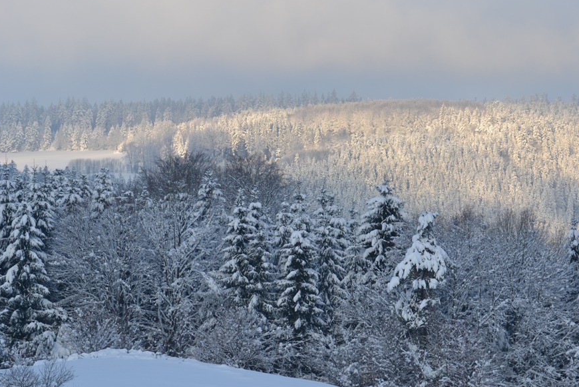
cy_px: 166
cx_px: 290
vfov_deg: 7.6
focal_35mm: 180
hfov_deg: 11.4
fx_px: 2896
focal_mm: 102
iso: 100
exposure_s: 1/200
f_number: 7.1
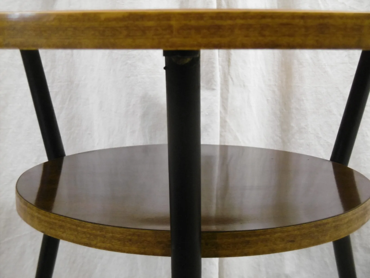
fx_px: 631
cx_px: 185
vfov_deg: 24.8
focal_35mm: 59
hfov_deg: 32.7
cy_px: 139
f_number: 4.2
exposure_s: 1/10
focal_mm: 10.5
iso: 400
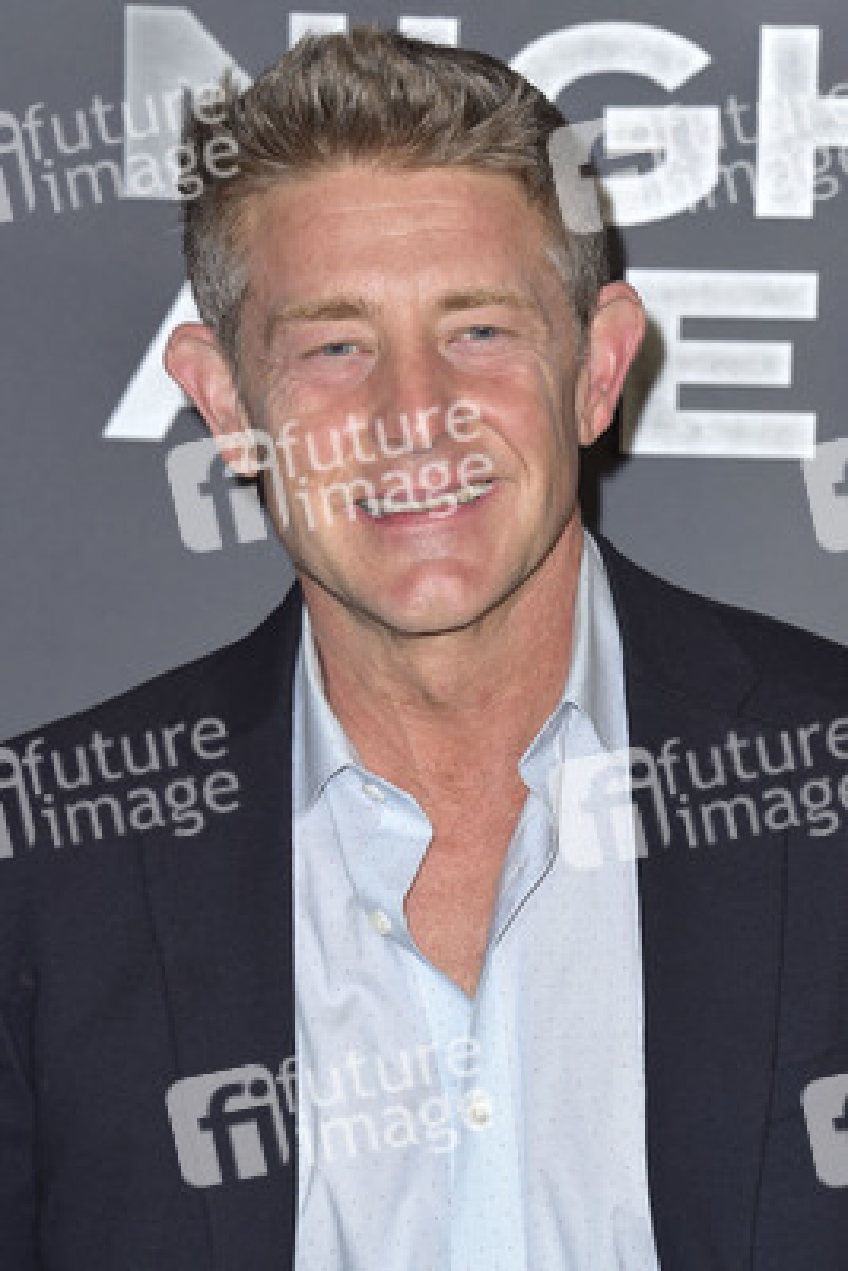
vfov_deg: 12.1
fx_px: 6001
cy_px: 636
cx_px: 424
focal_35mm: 170
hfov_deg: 8.1
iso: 400
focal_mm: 170
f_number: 6.3
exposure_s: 1/250
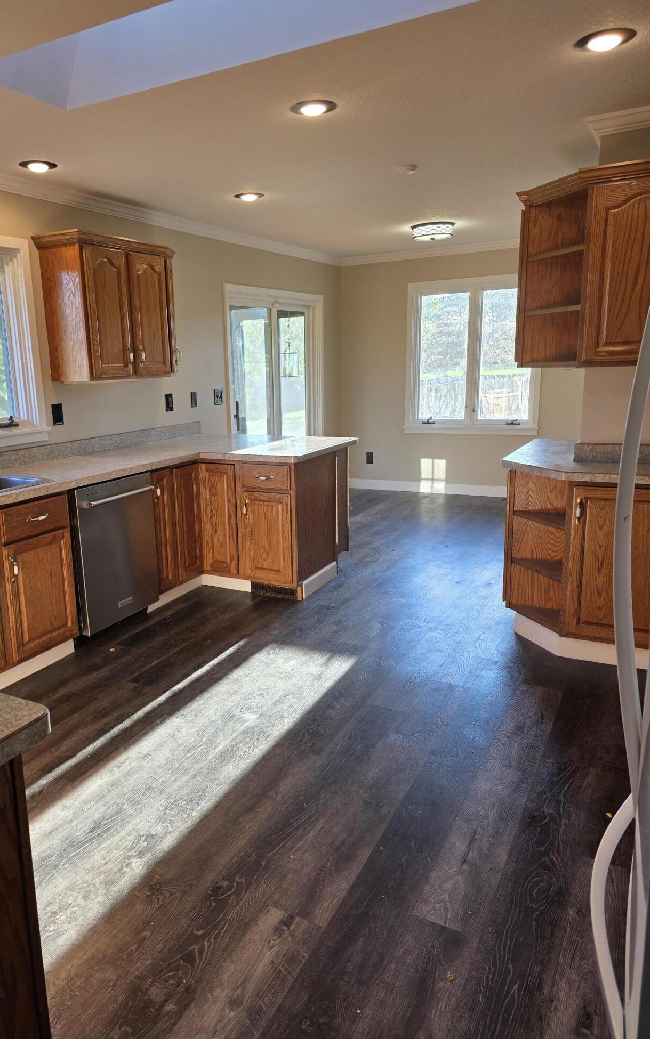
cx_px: 261
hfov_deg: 49.0
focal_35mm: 25
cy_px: 527
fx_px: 708
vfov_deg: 72.5
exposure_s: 1/120
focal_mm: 6.3
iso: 40
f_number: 1.7
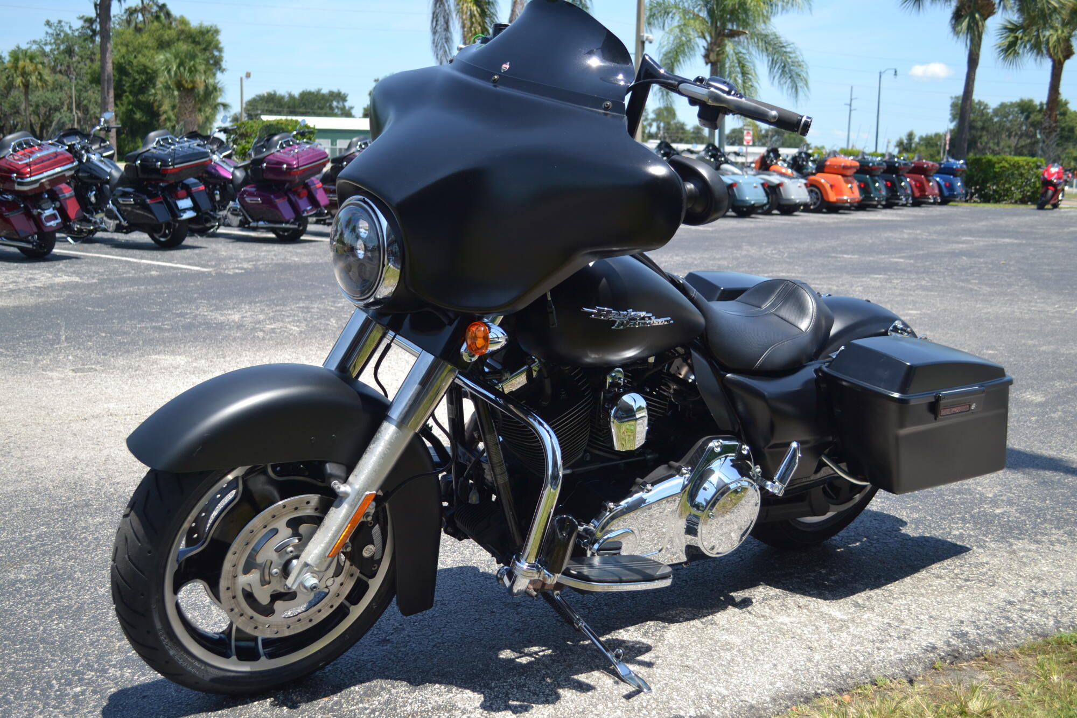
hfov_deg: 49.6
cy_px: 359
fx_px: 1167
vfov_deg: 34.2
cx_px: 538
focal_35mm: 39
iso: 100
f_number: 4.2
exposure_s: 1/400
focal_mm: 26
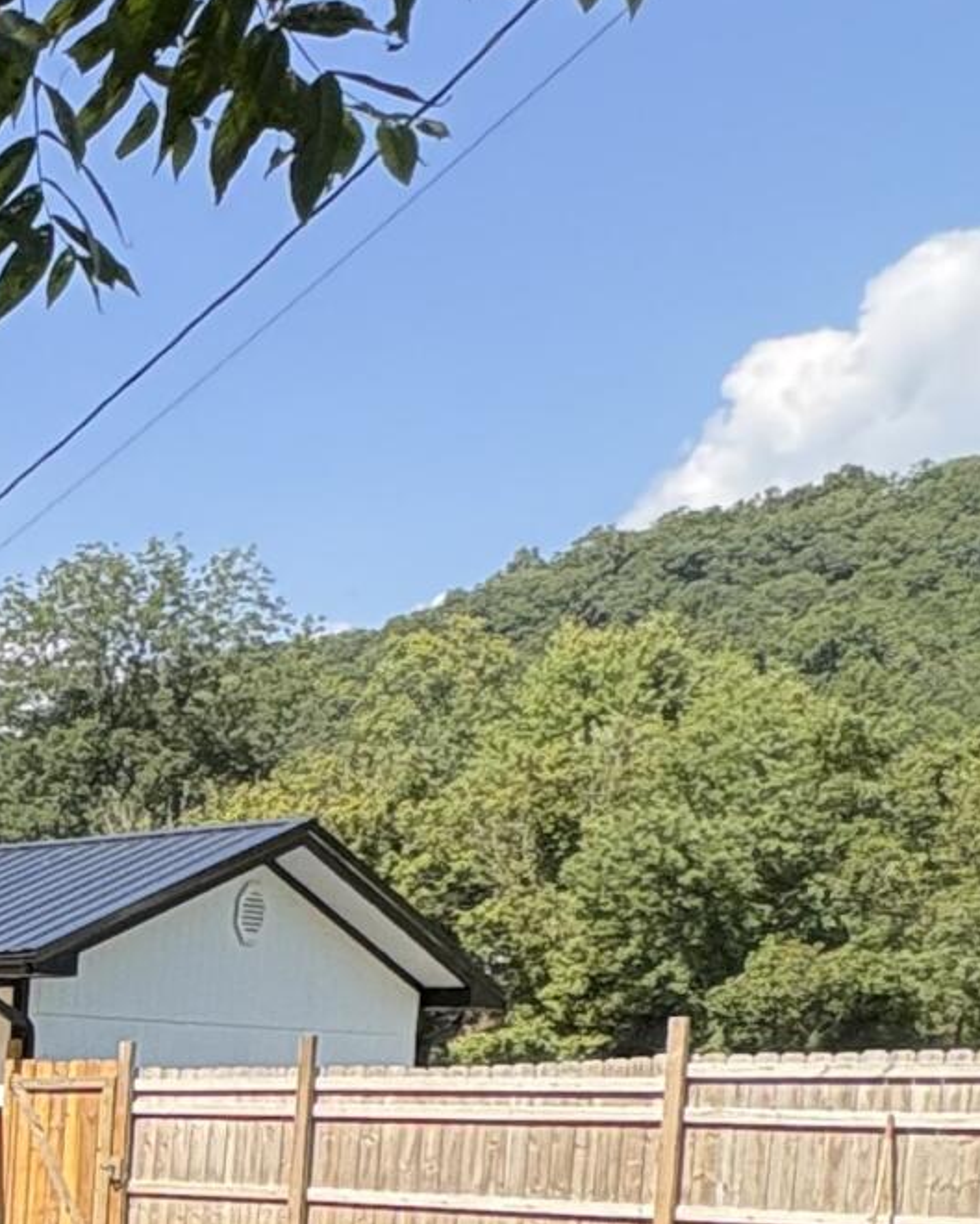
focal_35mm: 62
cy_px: 1302
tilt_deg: -4.1
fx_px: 2247
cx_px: -1034
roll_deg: -0.4
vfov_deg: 28.1
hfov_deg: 17.2
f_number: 2.2
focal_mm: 2.22
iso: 40
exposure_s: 1/734
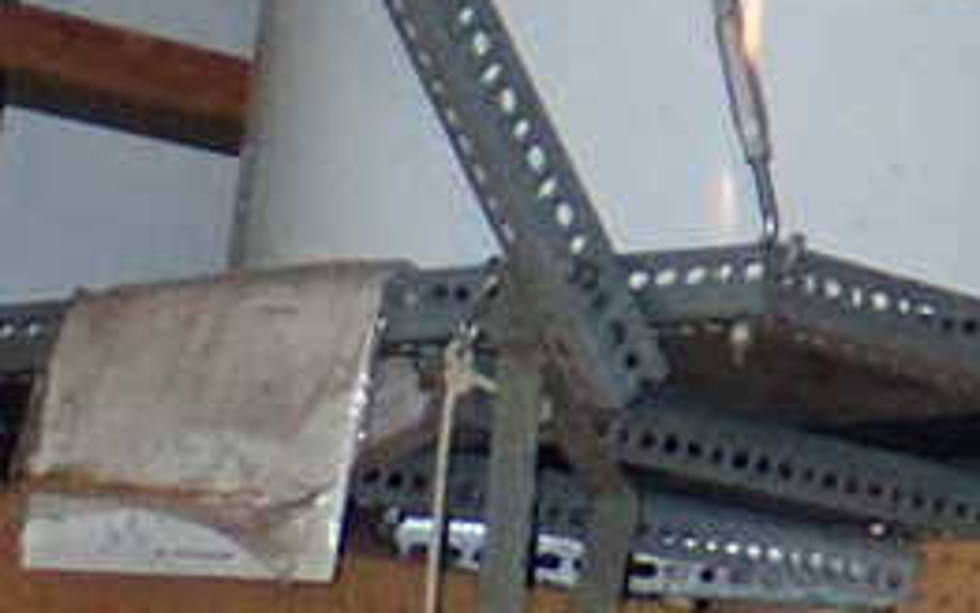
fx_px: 7615
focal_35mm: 285
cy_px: -1047
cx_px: 2424
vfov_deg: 4.5
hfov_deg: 6.9
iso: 800
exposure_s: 1/50
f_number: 3.2
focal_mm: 8.99
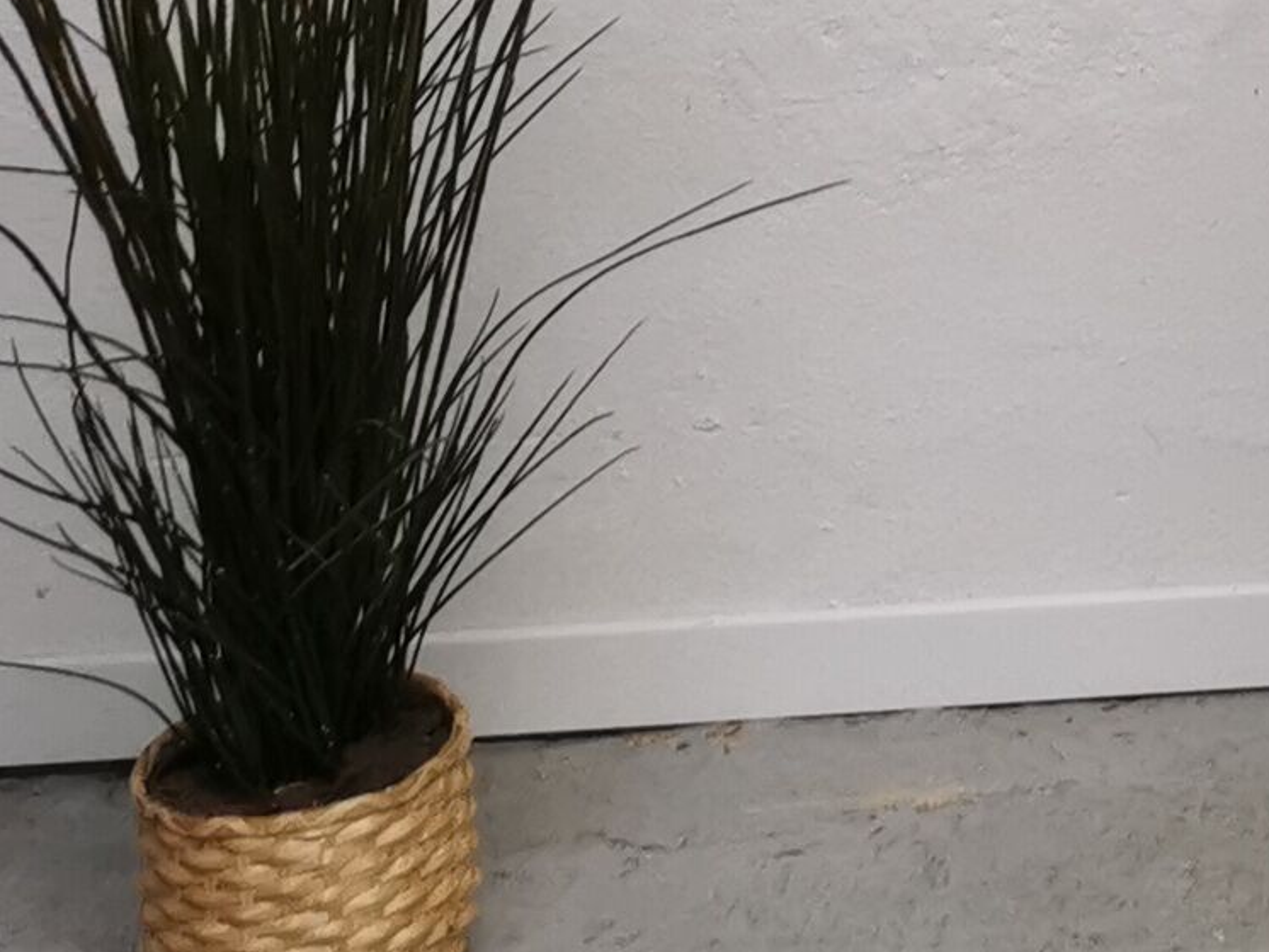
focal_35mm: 132
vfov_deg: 10.5
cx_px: 2354
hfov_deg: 13.3
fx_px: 4841
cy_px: -775
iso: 160
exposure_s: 1/50
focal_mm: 5.58
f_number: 1.8
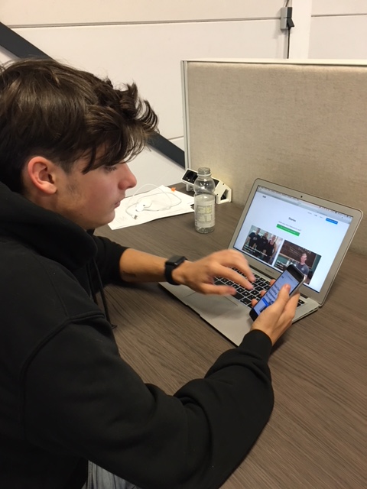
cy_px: 244
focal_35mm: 29
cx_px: 184
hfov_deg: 48.2
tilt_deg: -25.1
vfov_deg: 61.7
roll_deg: +4.2
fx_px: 410
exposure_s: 1/17
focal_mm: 4.15
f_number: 2.2
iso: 80
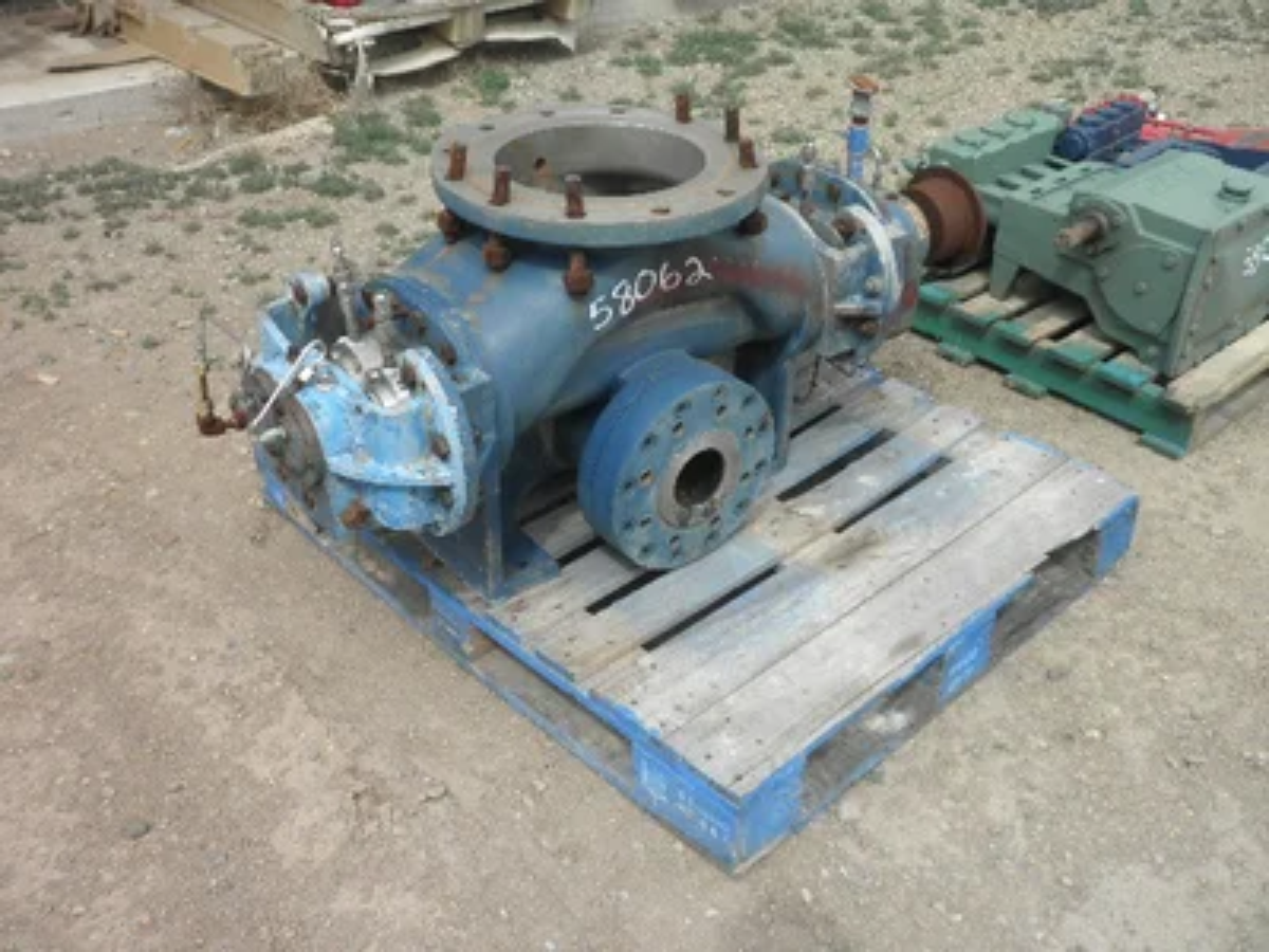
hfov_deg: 52.6
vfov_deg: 40.7
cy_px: 476
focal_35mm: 35
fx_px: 1283
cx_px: 634
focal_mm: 6.1
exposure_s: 1/400
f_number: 3.2
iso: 64
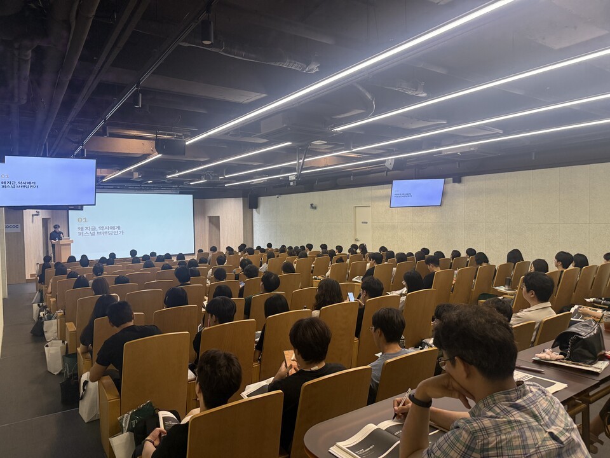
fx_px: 423
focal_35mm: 24
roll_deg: +1.3
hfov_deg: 71.6
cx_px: 305
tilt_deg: -2.8
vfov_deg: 56.8
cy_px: 229
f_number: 1.78
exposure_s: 1/60
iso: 250
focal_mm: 6.76
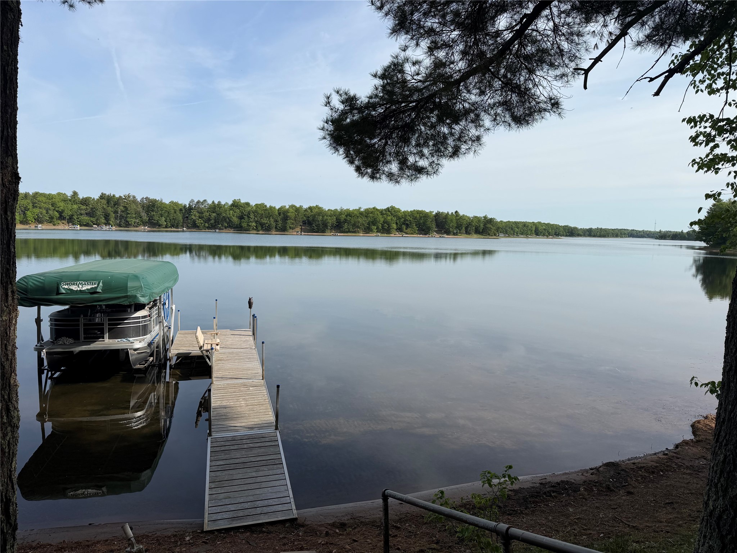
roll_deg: -1.4
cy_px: 276
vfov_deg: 56.8
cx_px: 368
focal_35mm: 24
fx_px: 511
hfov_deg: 71.6
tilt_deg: -5.4
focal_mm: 6.76
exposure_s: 1/5319
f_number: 1.78
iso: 80
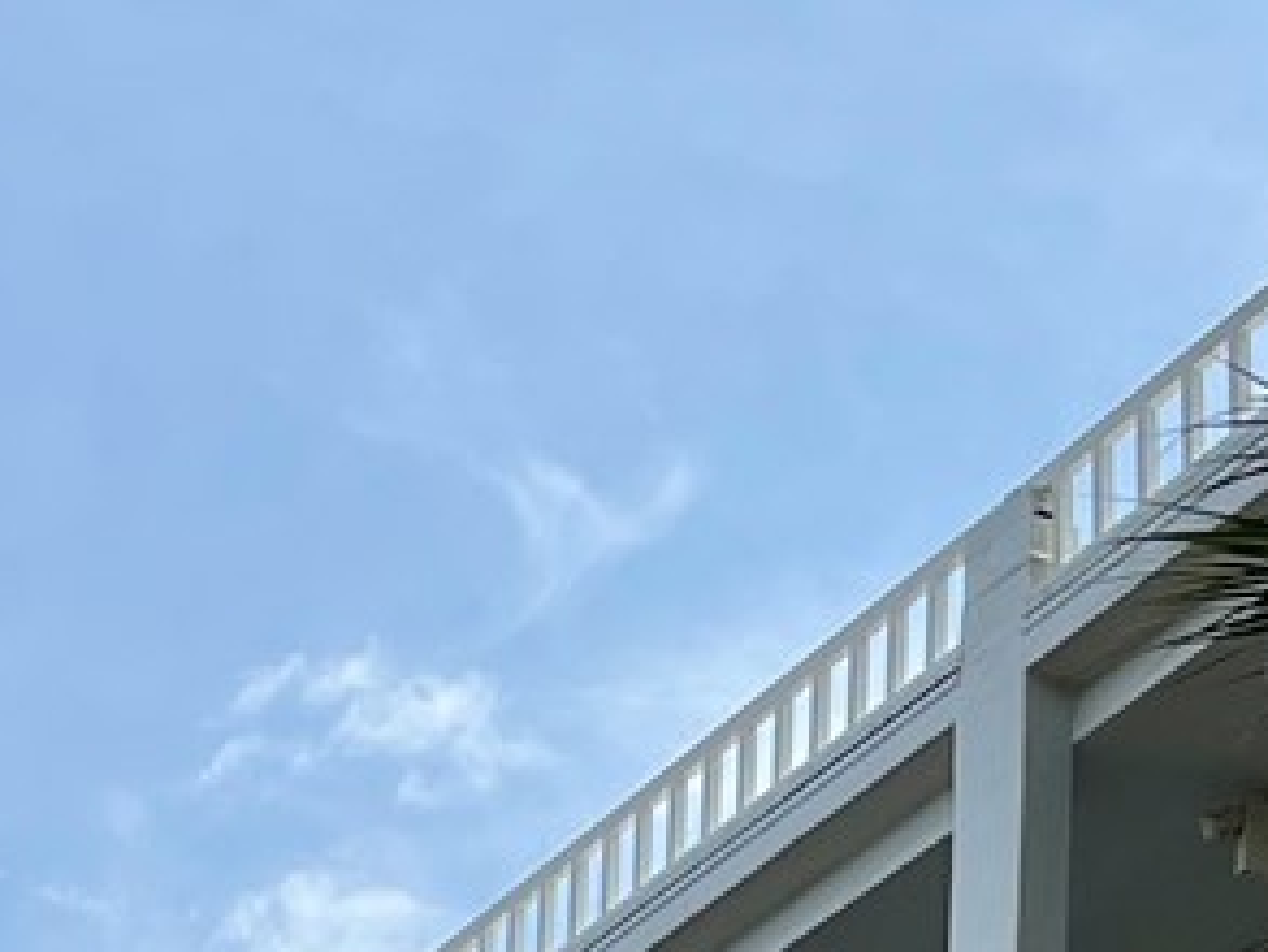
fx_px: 5204
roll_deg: -3.8
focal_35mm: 142
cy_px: 1887
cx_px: 87
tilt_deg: +14.6
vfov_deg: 9.7
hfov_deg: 13.7
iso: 50
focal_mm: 5.1
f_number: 1.6
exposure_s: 1/3876
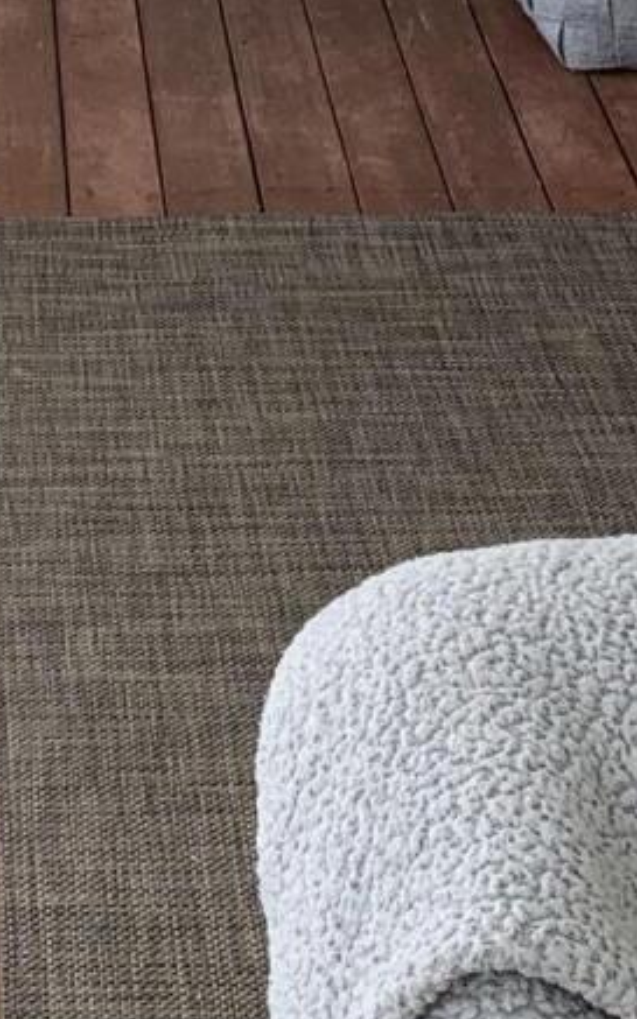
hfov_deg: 10.3
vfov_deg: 15.6
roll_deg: +0.0
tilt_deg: -13.3
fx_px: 3501
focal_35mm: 126
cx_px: 75
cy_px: -357
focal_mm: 4.25
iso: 25
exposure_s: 1/247
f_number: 1.8
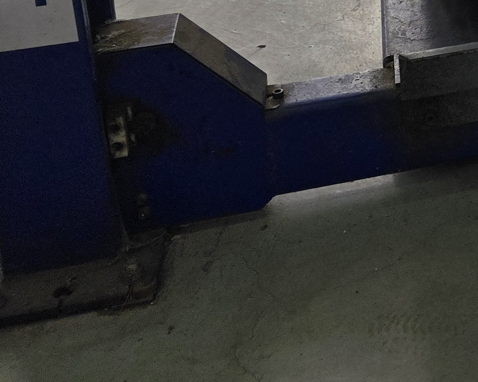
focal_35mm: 90
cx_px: 838
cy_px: -299
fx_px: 1273
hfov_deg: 17.6
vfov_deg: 14.9
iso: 16
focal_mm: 6.3
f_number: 1.7
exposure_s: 1/120
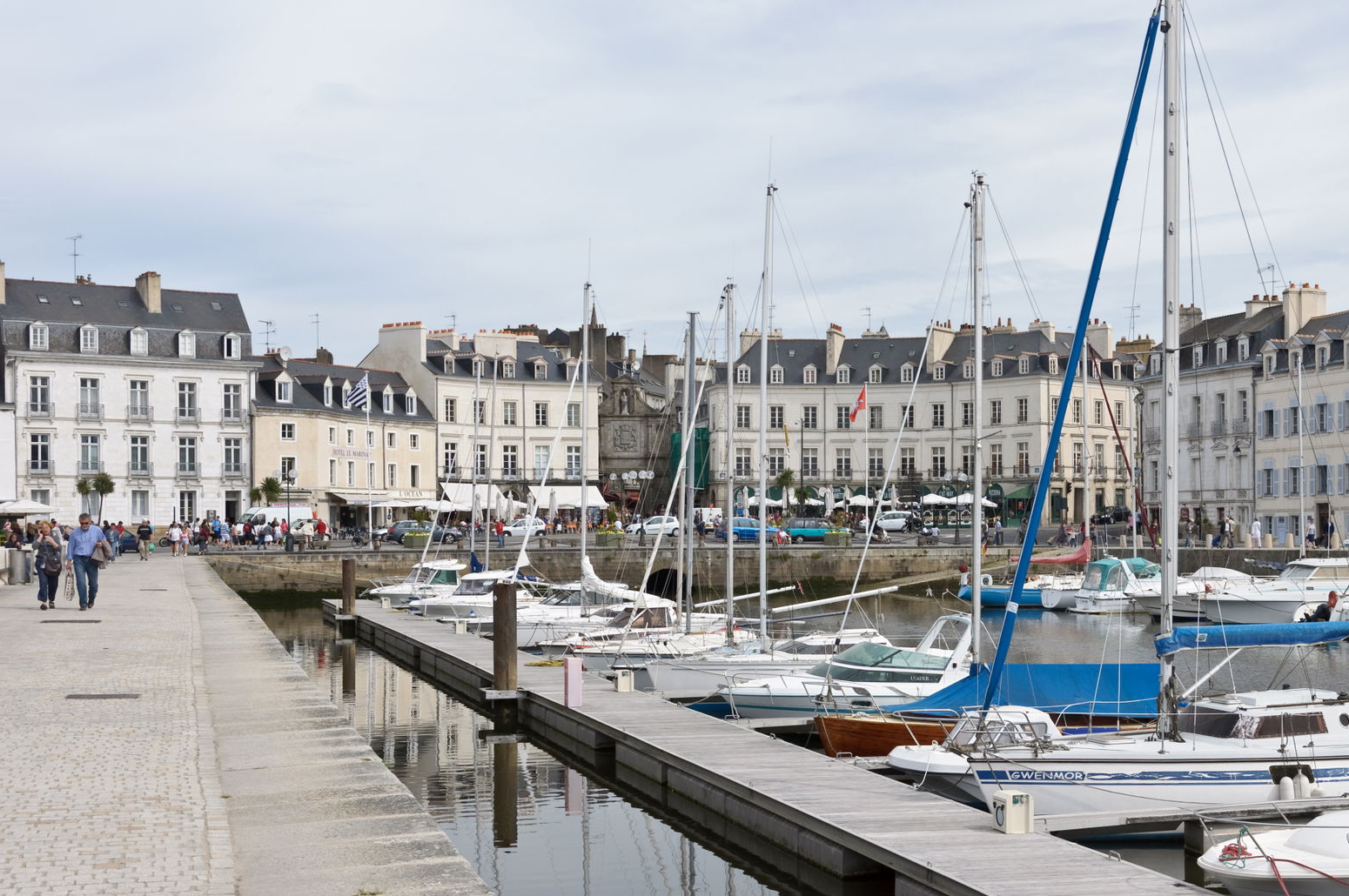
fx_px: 1946
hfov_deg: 38.1
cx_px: 811
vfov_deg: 25.9
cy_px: 451
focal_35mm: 52
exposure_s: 1/400
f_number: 10
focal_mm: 28
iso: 200
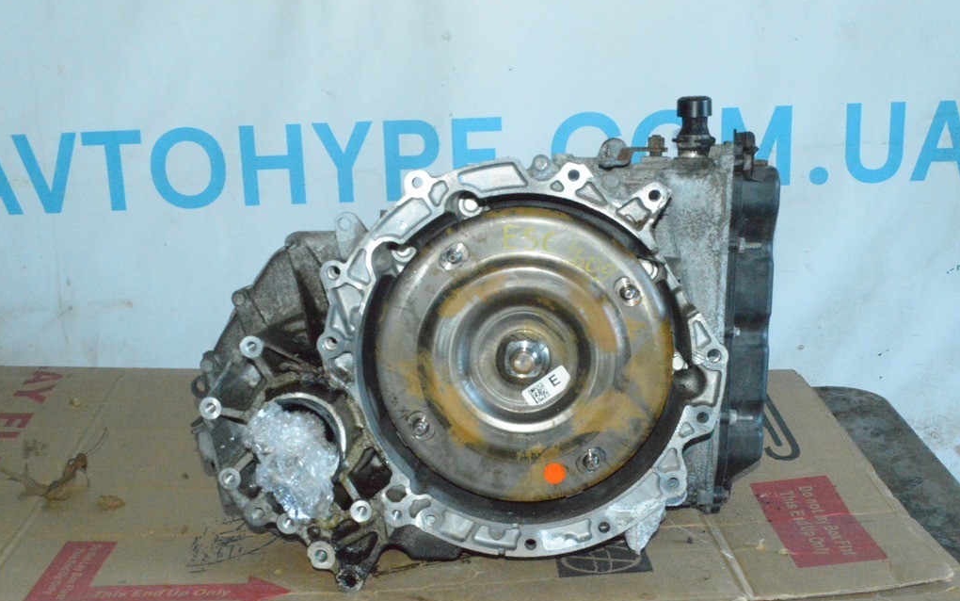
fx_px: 1204
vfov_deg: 28.0
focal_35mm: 46
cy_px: 310
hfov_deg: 43.5
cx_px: 479
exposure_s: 1/100
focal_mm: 30
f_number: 16
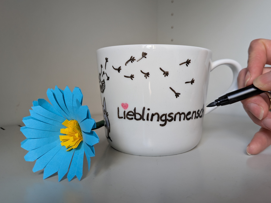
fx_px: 211
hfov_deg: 65.1
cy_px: 93
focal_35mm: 27
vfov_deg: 51.3
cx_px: 152
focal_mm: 4.53
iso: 35
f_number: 1.7
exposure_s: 1/25
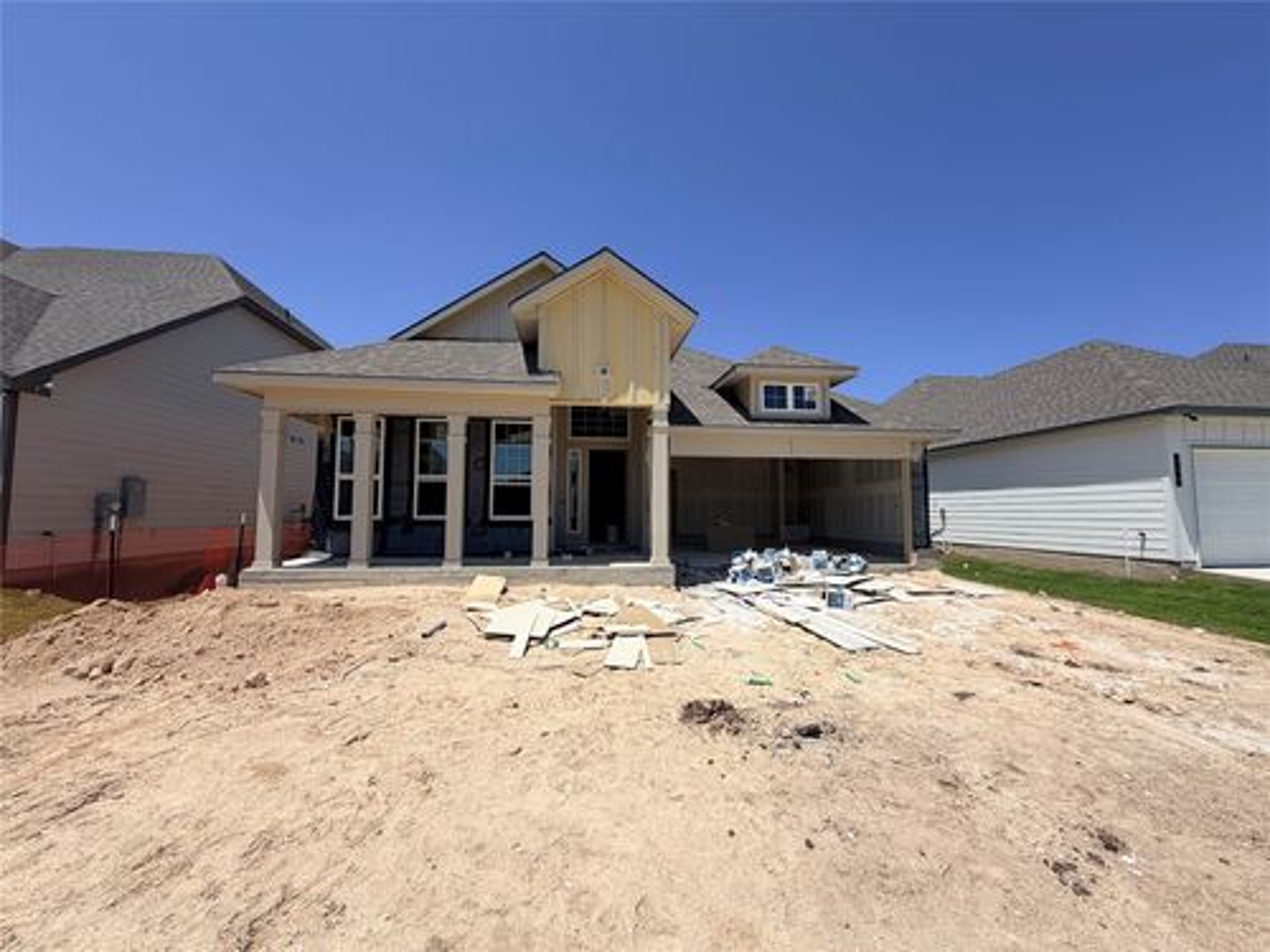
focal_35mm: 14
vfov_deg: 85.7
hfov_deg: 102.1
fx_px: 514
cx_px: 635
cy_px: 476
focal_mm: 2.22
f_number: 2.2
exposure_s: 1/1464
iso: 20
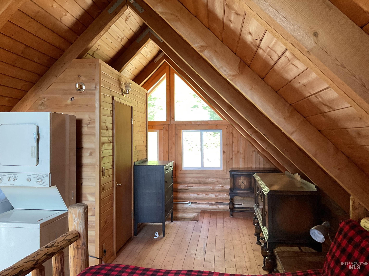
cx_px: 184
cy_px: 138
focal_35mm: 29
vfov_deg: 48.2
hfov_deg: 61.7
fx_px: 309
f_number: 1.8
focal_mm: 3
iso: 100
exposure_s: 1/60
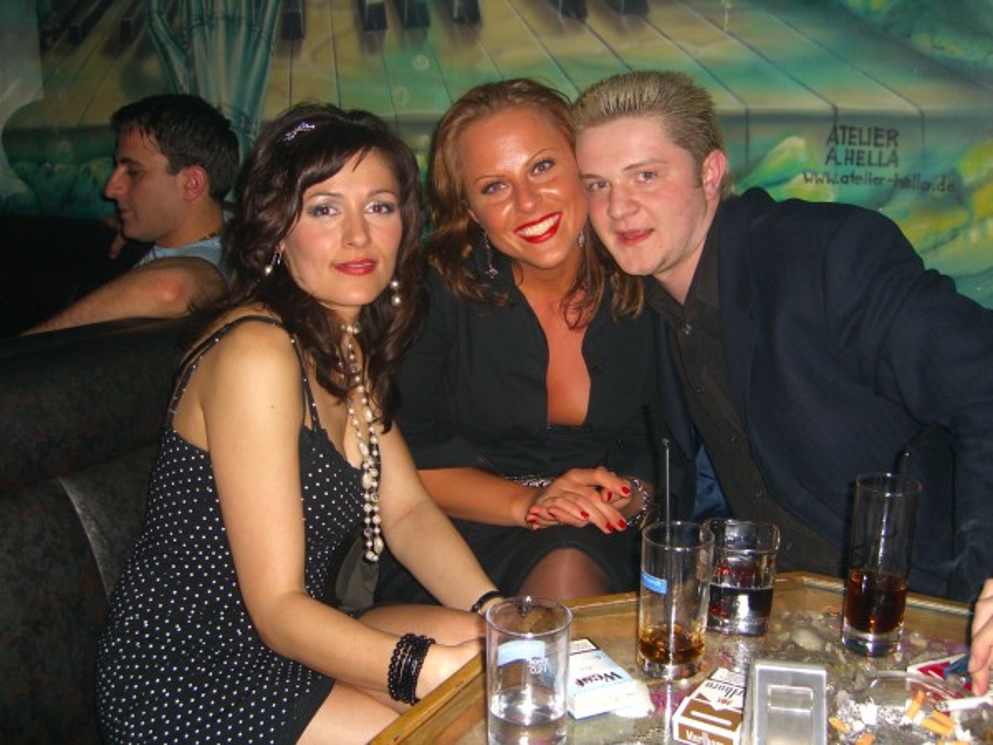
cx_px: 496
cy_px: 372
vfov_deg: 37.7
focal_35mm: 38
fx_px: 1090
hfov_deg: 49.0
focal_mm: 7.9
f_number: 2.8
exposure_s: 1/60
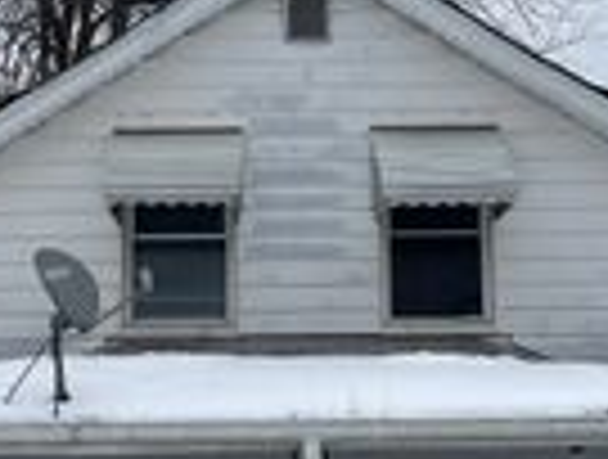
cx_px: 342
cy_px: 313
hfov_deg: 20.4
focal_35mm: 96
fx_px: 1691
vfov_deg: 15.4
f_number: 1.6
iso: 50
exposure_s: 1/3311
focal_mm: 5.1
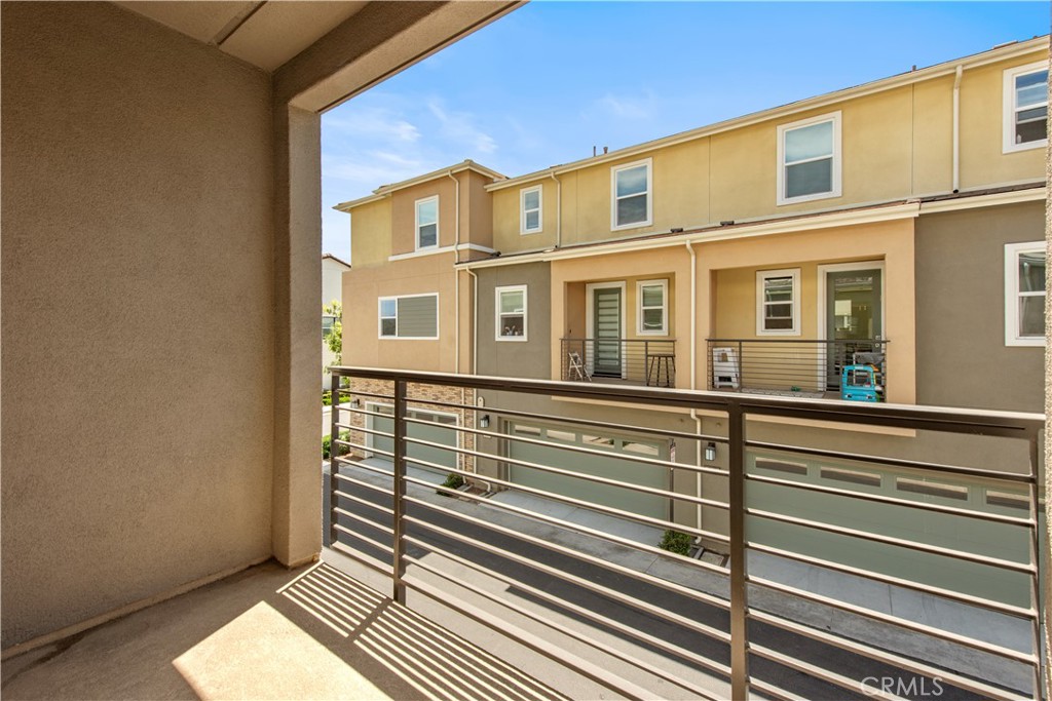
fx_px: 438
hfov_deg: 100.4
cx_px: 526
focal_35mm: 15
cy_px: 350
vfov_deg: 77.3
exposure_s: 1/200
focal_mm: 15
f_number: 9
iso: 100
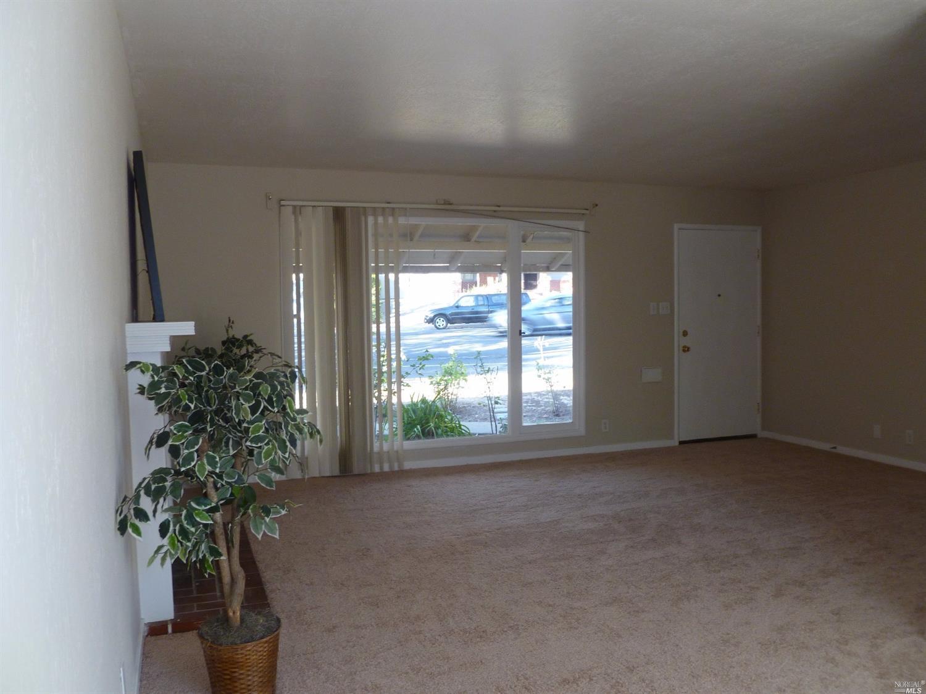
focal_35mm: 28
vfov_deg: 49.7
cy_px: 347
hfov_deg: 63.5
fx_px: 749
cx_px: 463
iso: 100
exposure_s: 1/30
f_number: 3.3
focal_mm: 5
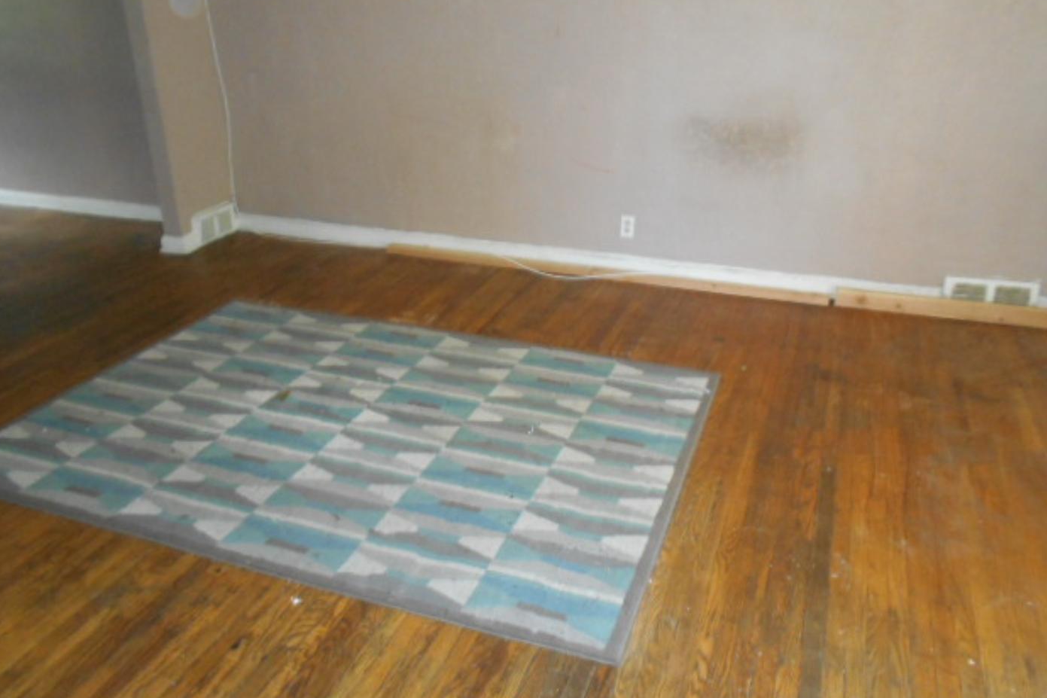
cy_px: 364
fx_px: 814
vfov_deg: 46.4
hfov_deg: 65.5
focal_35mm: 28
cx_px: 530
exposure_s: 1/25
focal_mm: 4.6
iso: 400
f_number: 3.2
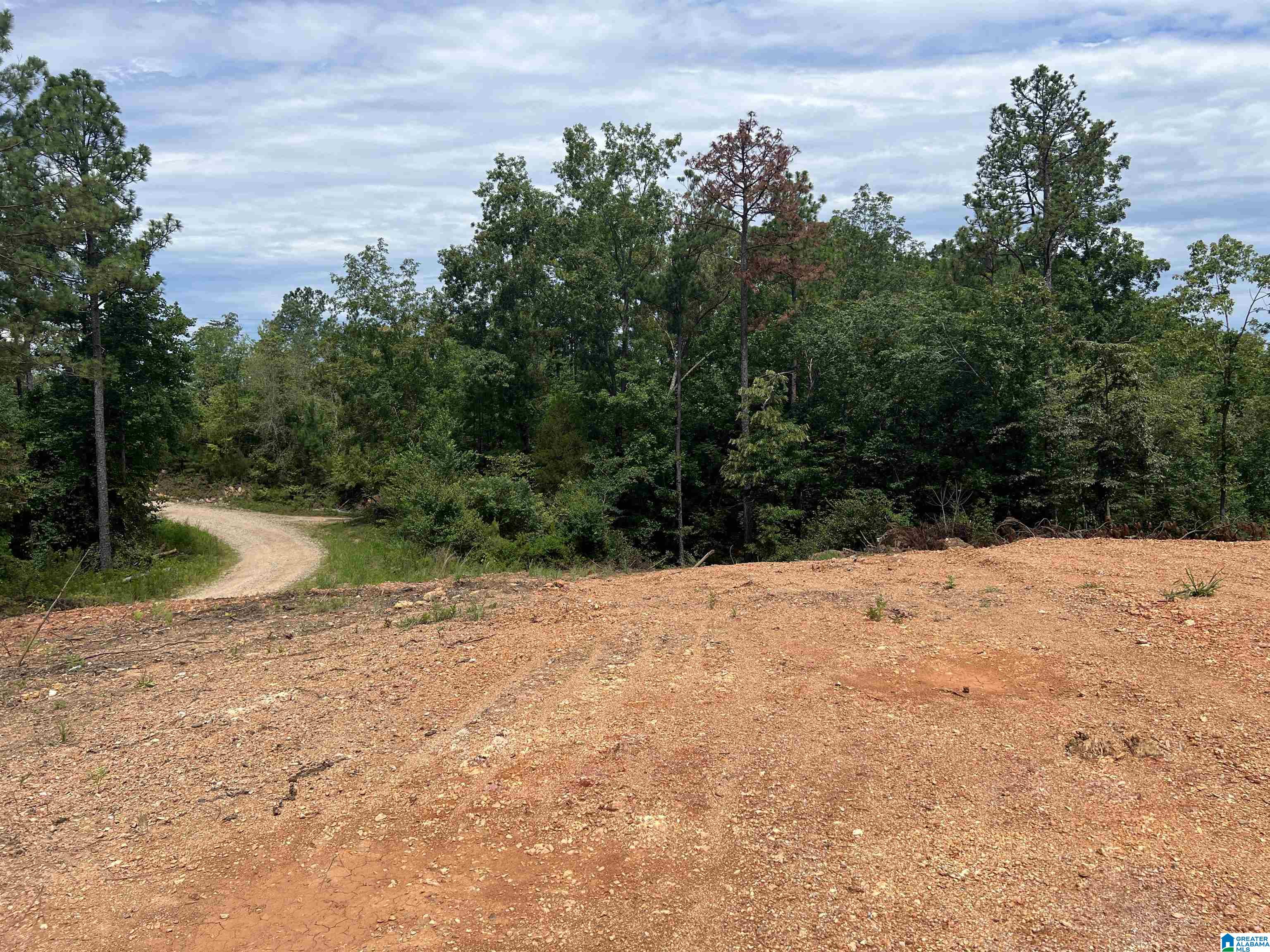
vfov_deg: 53.1
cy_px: 476
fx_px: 954
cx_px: 635
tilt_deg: -3.0
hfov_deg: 67.3
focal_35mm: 26
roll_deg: +1.8
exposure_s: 1/4831
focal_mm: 5.7
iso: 50
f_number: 1.5
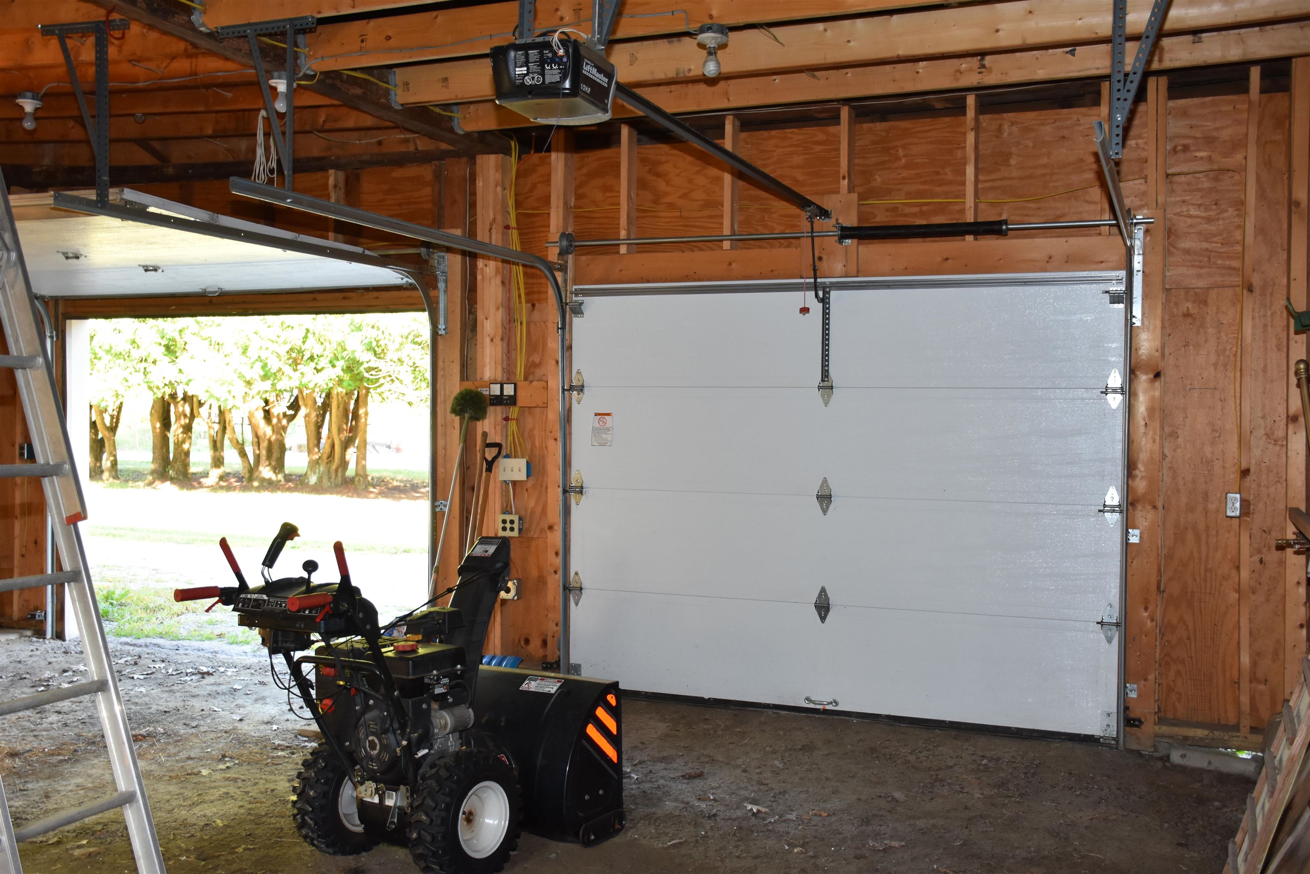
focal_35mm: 34
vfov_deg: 38.4
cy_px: 437
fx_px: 1255
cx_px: 655
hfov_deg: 55.1
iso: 640
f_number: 4
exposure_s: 1/60
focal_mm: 23
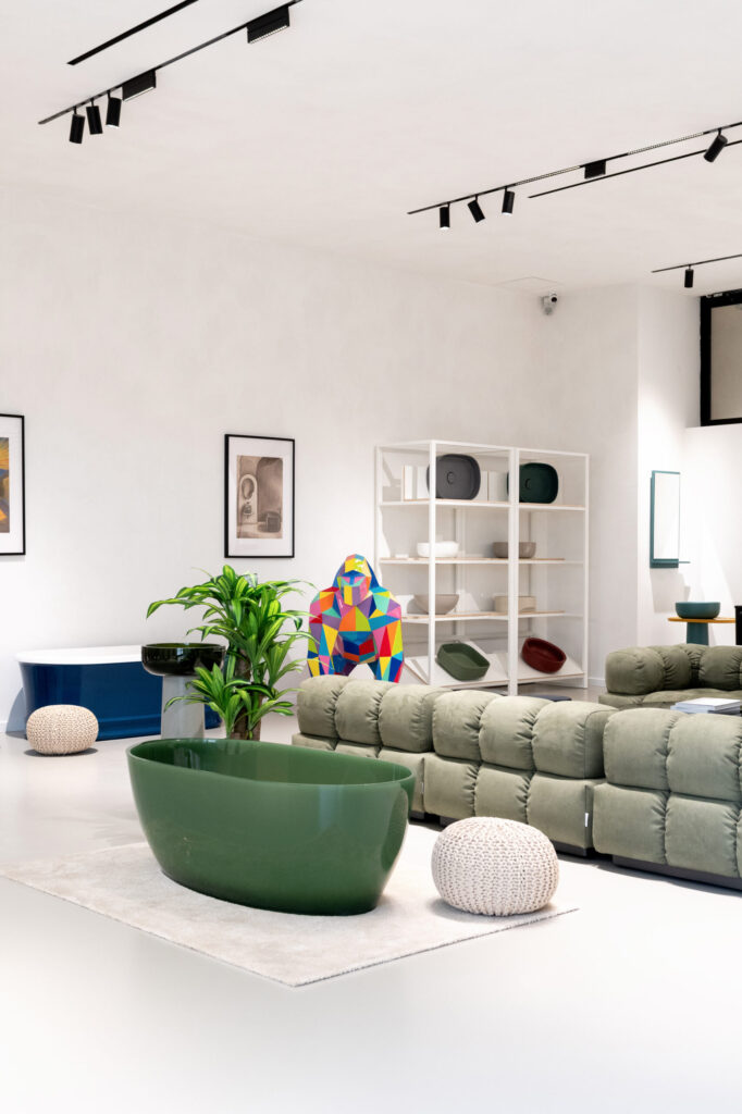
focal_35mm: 42
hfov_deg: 31.9
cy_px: 557
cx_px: 371
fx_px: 1299
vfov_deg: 46.4
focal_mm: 28
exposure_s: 1/100
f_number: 7.1
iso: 800
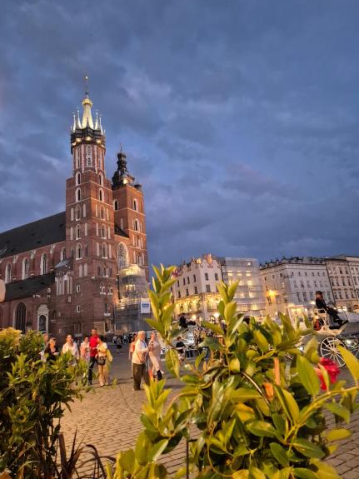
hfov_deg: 56.8
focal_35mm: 24
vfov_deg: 71.6
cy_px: 233
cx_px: 173
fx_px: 332
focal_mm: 5.4
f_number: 1.8
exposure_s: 1/100
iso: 2000
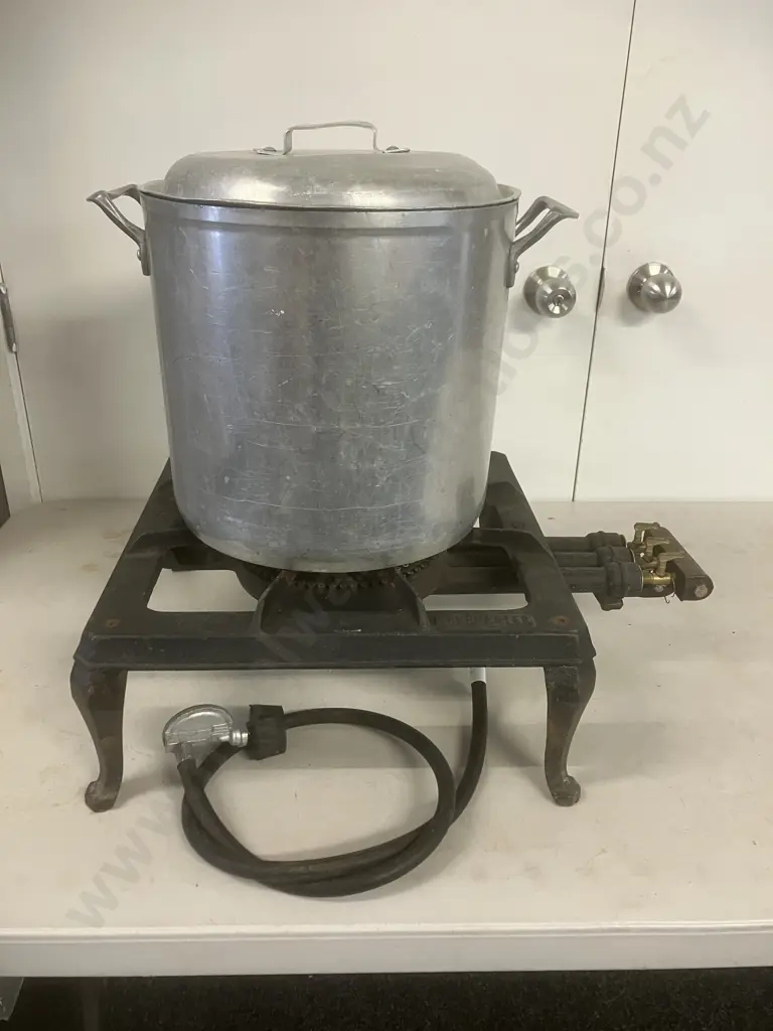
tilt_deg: -23.6
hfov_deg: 49.7
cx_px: 386
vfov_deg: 63.4
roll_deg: -0.5
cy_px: 516
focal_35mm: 28
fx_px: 834
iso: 160
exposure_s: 1/50
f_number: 1.8
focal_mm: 3.99
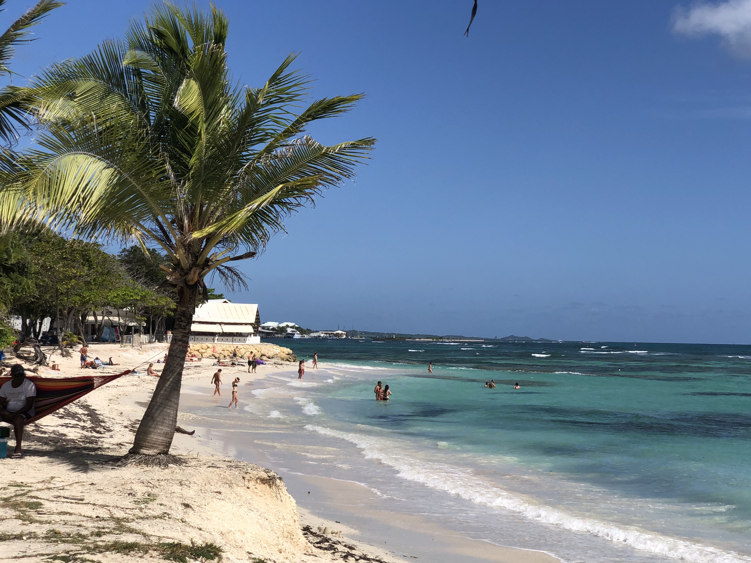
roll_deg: -0.1
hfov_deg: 29.7
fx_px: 1410
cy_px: 321
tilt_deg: +1.2
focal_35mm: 65
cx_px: 455
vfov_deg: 22.6
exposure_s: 1/2288
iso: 16
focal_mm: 6
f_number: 2.4
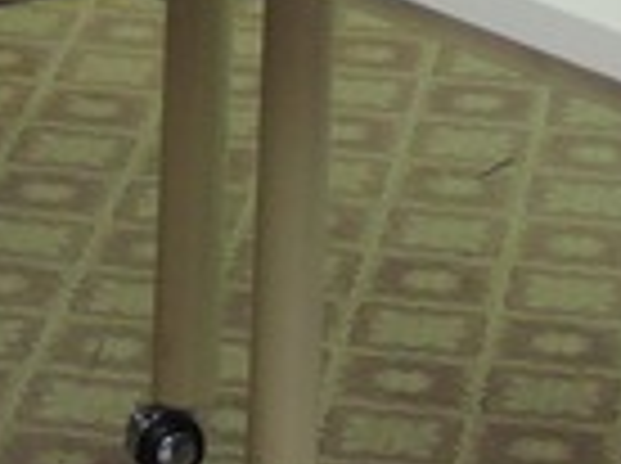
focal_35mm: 261
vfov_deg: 5.4
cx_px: -158
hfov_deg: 7.5
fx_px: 4674
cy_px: -865
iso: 400
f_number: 3.7
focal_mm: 9.6
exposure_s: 1/40
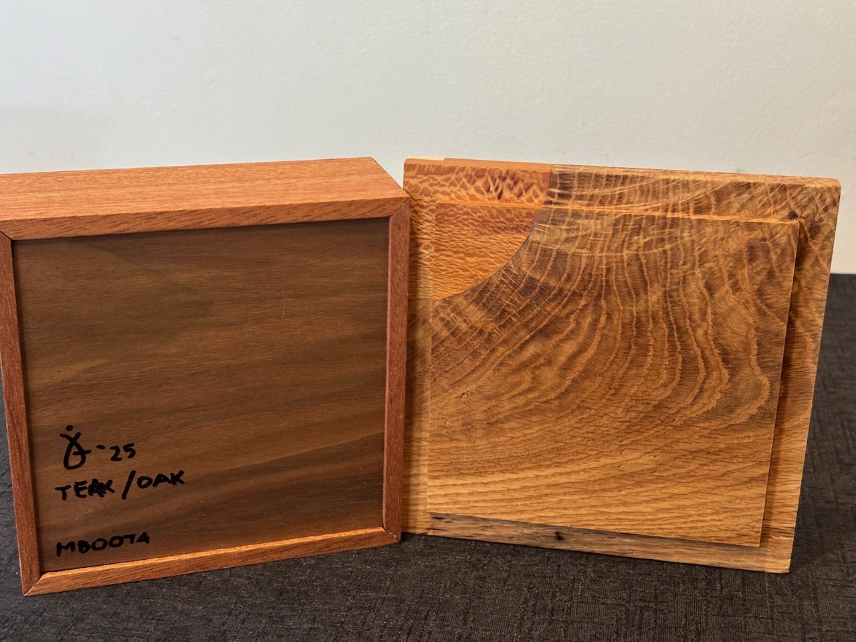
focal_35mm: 52
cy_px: 321
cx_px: 428
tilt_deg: -21.5
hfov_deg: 36.8
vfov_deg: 28.0
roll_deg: -1.2
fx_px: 1286
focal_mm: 5.96
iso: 200
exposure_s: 1/40
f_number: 1.6
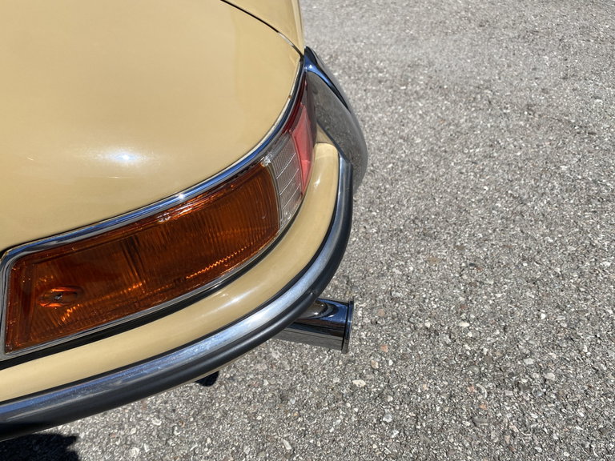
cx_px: 308
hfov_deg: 67.3
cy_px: 230
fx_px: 462
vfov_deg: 53.1
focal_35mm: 26
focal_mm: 4.25
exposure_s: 1/4274
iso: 32
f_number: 1.8
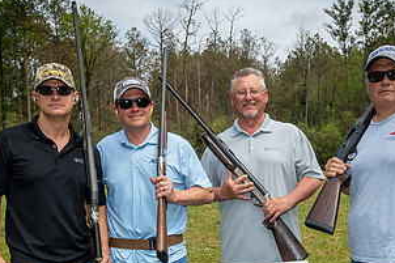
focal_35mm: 48
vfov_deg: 27.2
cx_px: 215
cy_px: 228
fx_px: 526
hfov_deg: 41.1
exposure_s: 1/250
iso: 125
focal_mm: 25
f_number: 7.1
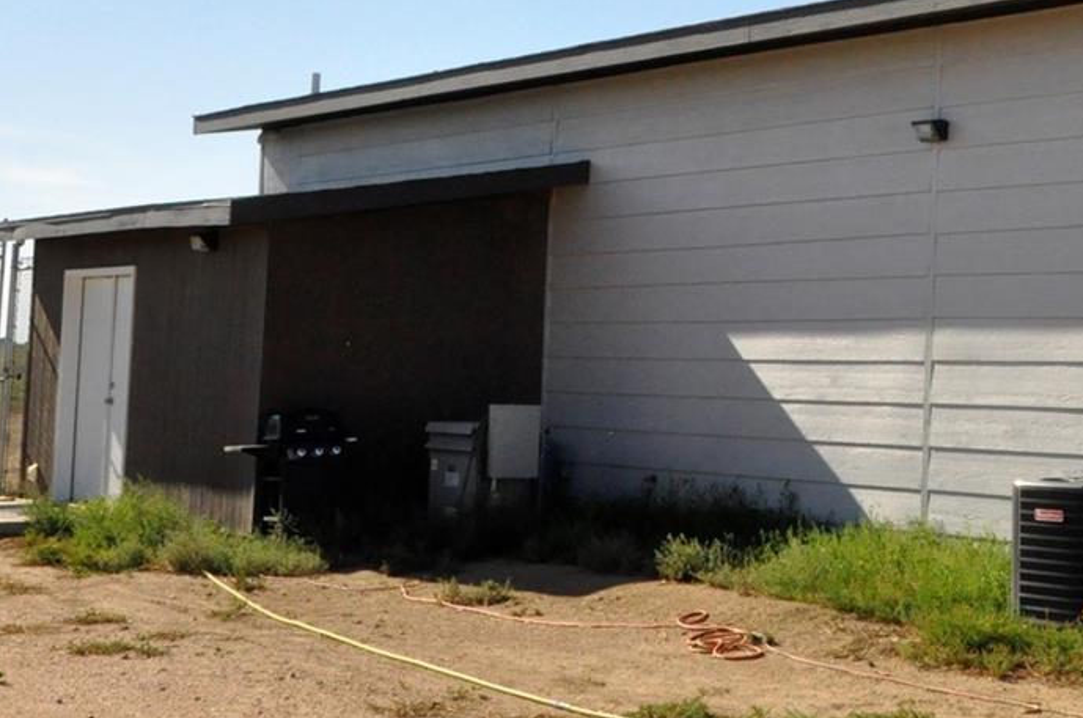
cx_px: 1069
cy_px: 97
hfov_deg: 26.3
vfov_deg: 18.3
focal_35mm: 73
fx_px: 2197
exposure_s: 1/1000
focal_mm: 21
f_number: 16
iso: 2000
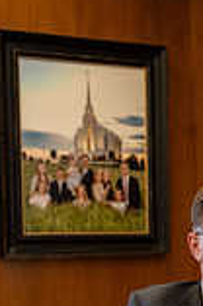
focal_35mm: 112
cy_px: 349
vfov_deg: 17.6
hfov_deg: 12.1
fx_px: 951
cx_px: 178
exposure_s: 1/320
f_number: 2.8
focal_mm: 39
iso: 1250
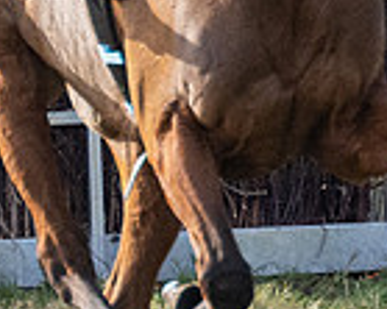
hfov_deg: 1.6
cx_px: -24
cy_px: -91
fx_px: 13964
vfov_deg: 1.3
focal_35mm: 1220
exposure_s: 1/3200
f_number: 4
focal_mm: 110
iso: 800
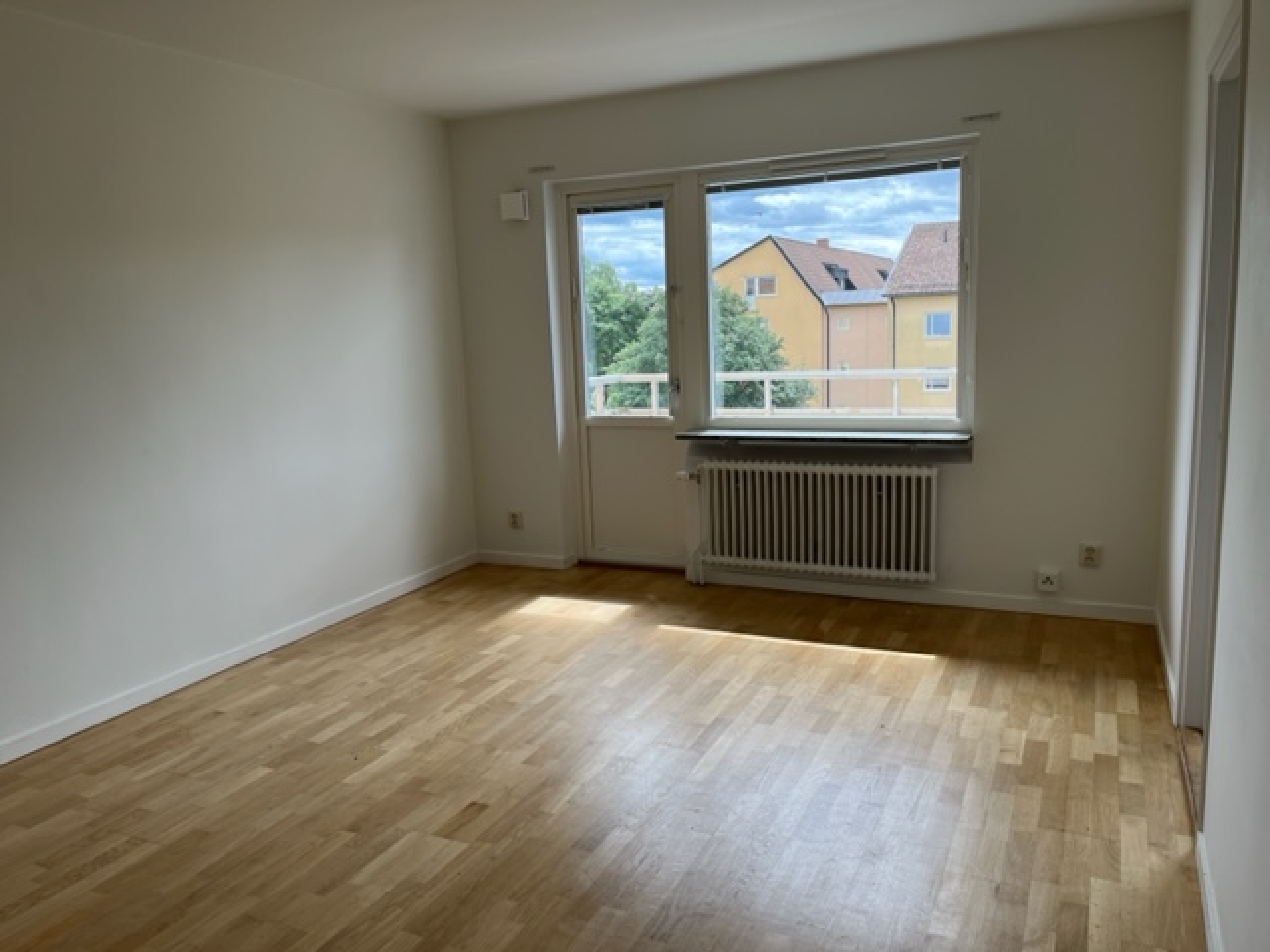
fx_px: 954
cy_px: 476
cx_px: 635
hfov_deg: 67.3
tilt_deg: -9.1
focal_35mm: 26
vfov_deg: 53.1
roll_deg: +2.9
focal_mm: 5.1
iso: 50
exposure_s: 1/371
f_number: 1.6
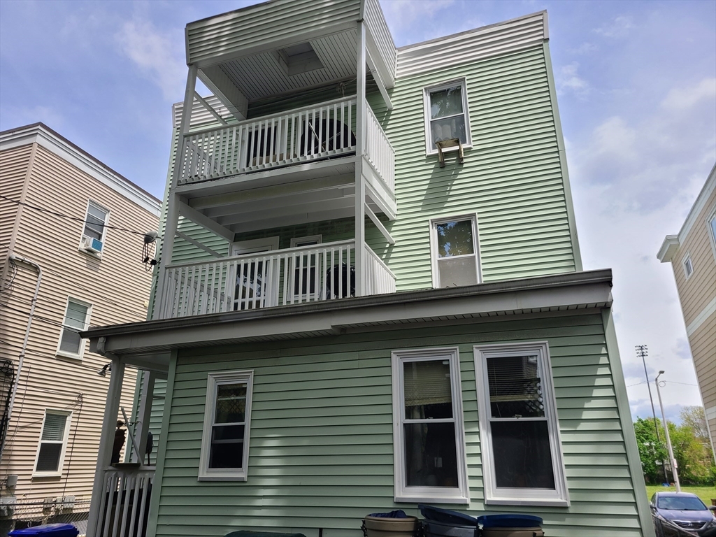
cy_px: 268
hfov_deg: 67.3
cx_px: 358
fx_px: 538
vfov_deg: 53.1
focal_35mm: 26
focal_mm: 5.4
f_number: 1.8
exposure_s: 1/1775
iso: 40
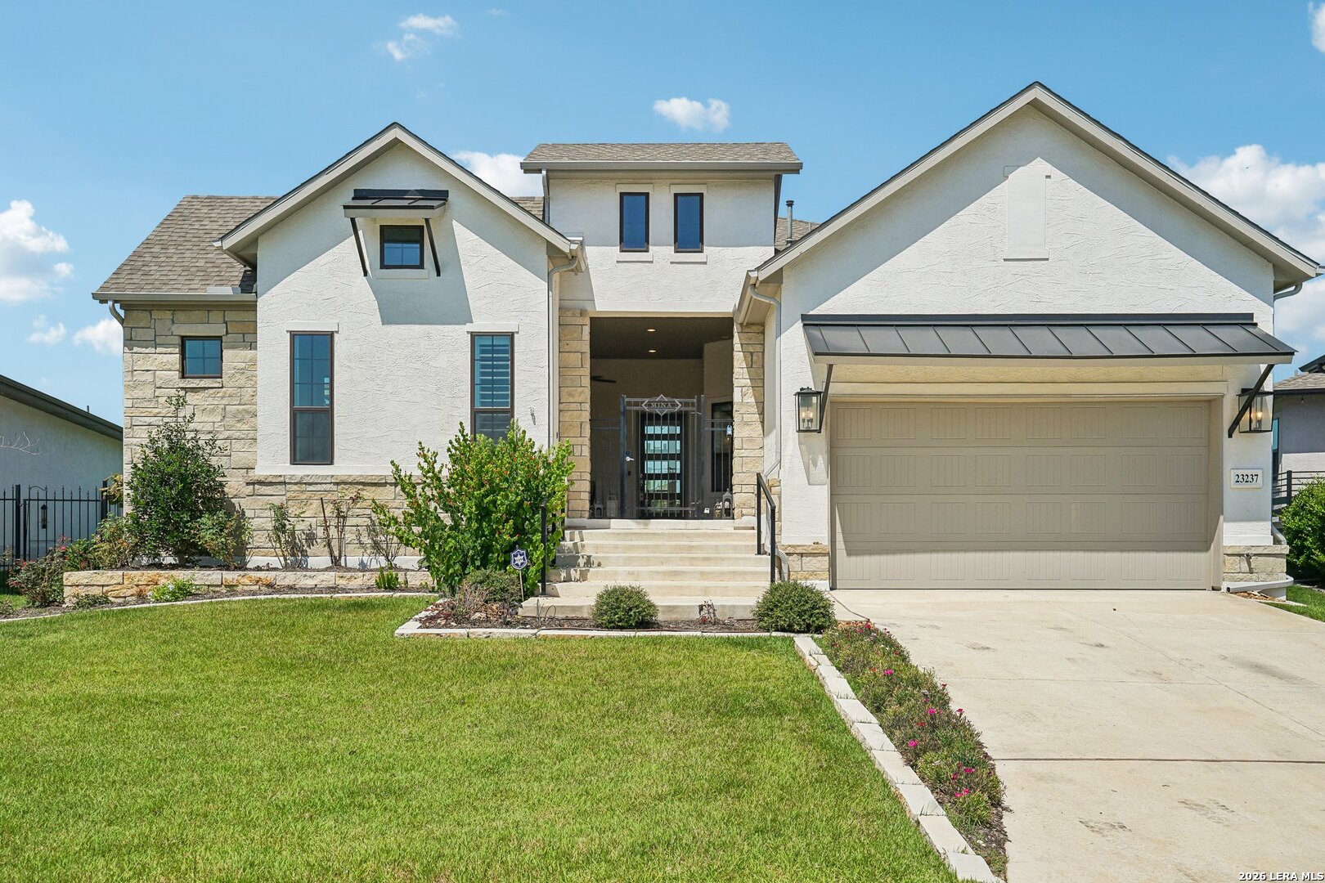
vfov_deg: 45.0
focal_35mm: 29
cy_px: 442
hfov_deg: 63.7
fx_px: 1067
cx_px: 662
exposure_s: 1/1000
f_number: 8
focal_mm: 29
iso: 200
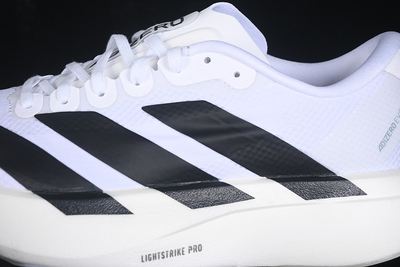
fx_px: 833
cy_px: 134
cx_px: 200
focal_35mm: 75
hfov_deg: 27.0
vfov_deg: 18.2
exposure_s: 1/80
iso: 160
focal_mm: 50
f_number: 7.1
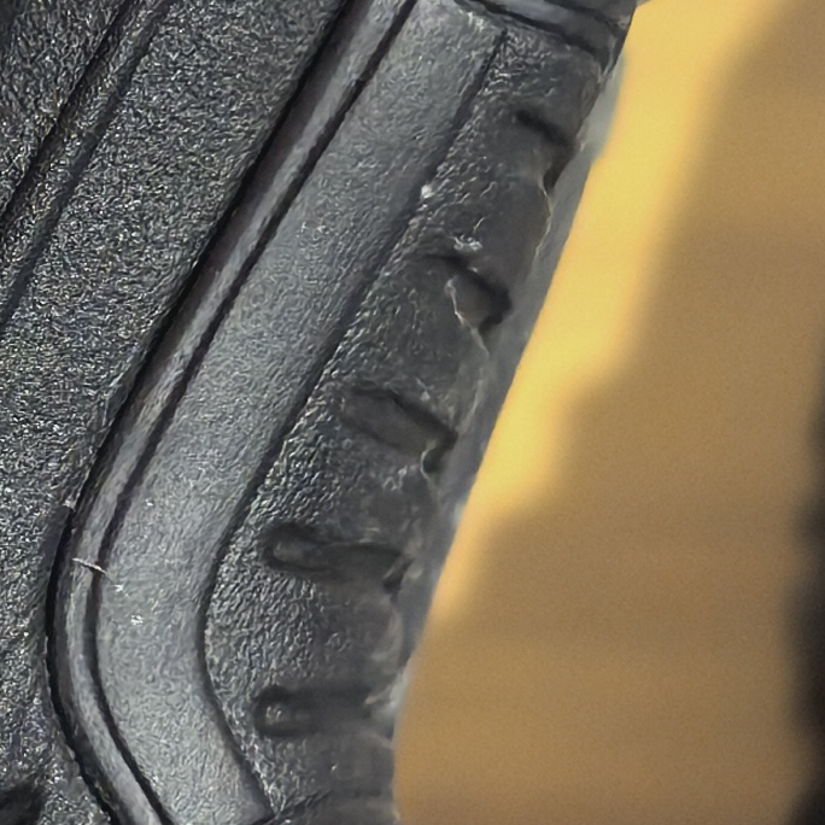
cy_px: 183
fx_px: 3856
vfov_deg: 12.2
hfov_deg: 12.0
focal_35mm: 143
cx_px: -59
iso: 1000
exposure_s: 1/20
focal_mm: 6.98
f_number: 1.4
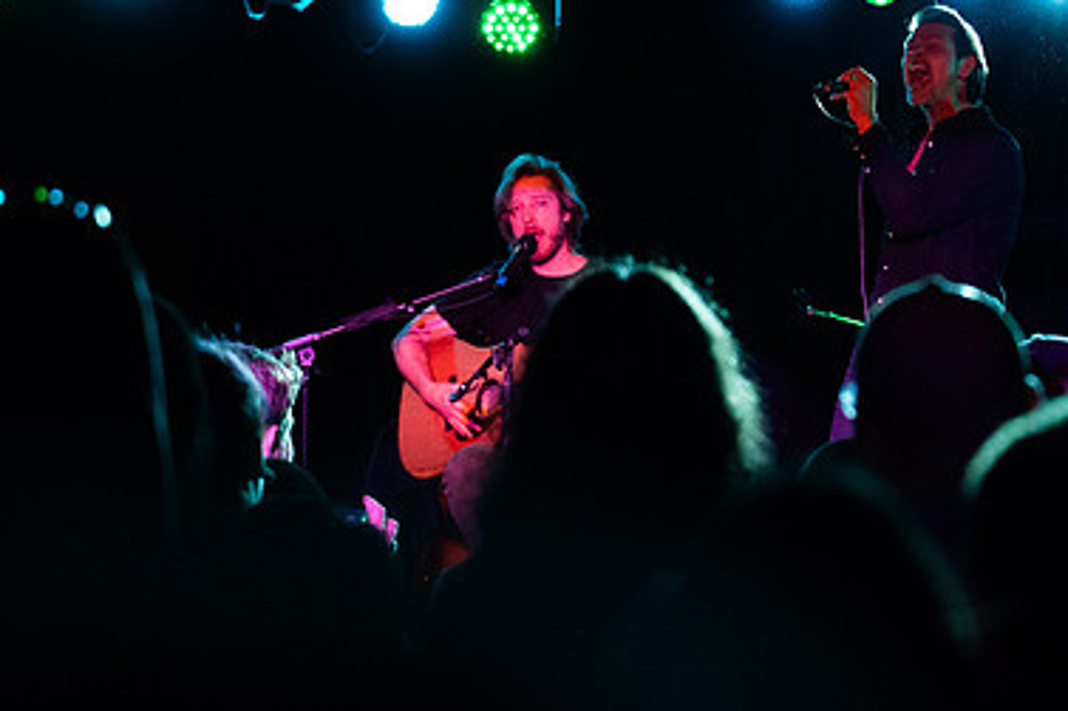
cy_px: 102
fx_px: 3677
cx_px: 891
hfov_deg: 16.4
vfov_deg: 11.0
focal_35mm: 124
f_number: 3.5
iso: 3200
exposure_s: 1/400
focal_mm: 70
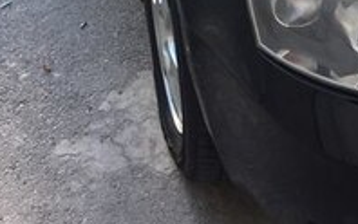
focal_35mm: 77
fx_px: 752
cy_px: -94
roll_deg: -1.3
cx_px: 329
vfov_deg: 15.8
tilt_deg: -24.0
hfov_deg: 25.8
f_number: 2.2
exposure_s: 1/100
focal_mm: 4.15
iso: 50
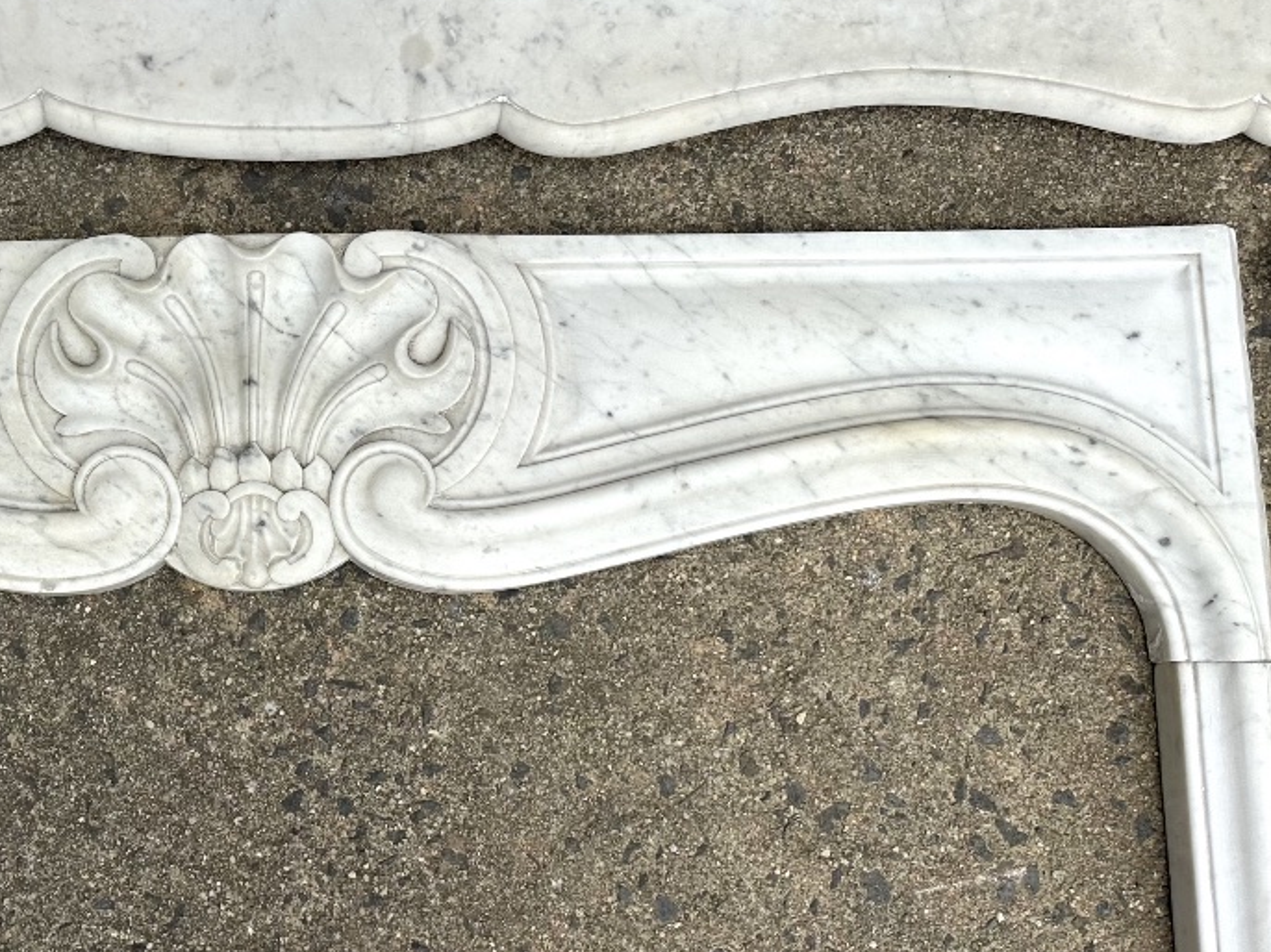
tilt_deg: -80.7
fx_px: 1542
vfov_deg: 34.3
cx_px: 252
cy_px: 420
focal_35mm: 42
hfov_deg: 42.7
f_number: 1.78
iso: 80
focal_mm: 6.86
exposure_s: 1/6211
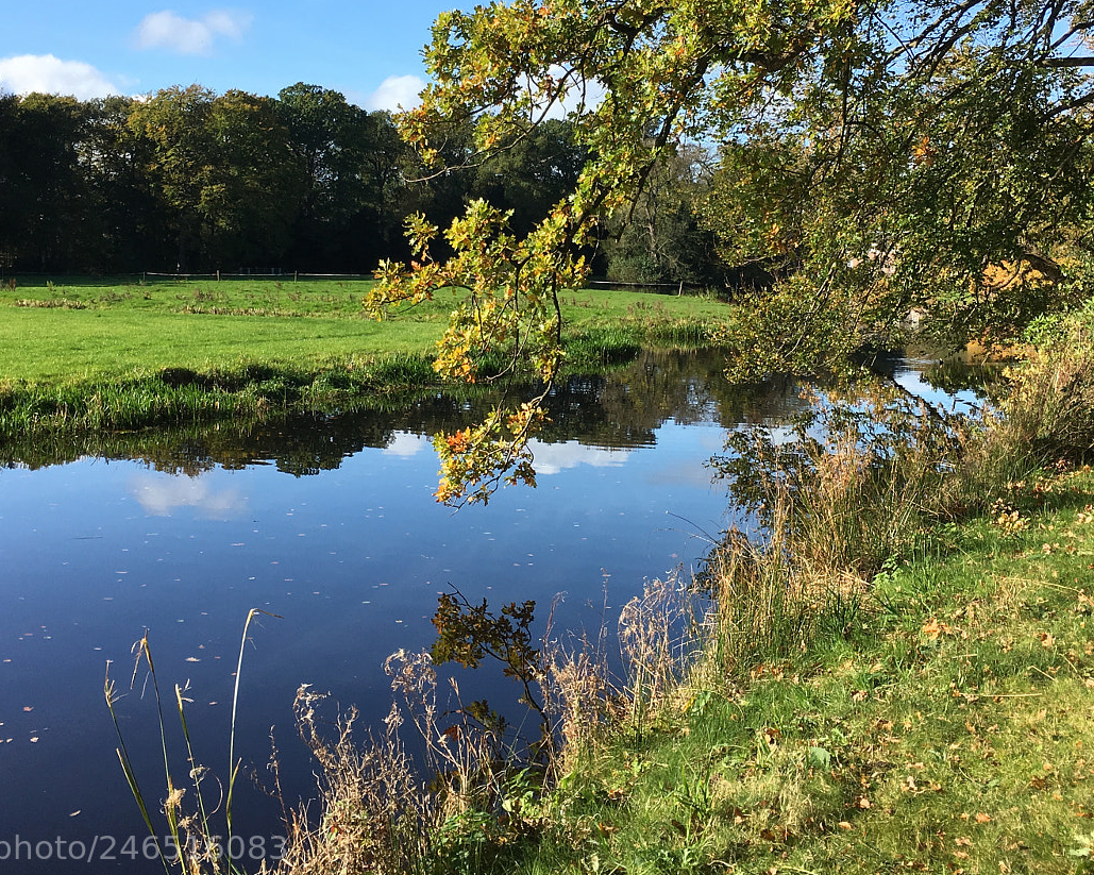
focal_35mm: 44
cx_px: 582
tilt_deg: -1.7
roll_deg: -0.8
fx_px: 1425
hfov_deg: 42.0
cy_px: 293
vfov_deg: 33.8
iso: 25
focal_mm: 4.15
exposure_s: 1/938
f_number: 2.2
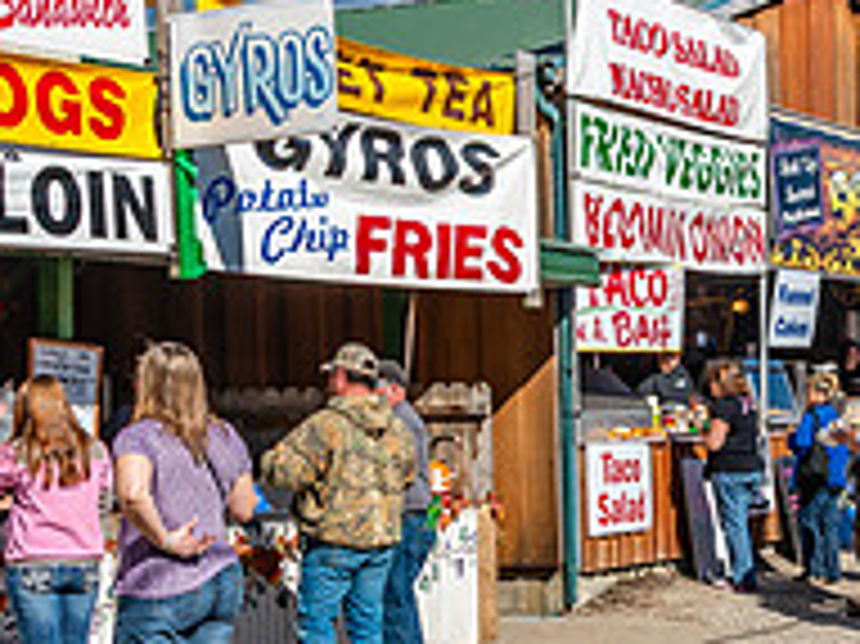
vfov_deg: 17.5
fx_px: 2086
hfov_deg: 22.7
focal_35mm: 84
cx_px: 774
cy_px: 381
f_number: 11
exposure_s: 1/160
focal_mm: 28
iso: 100
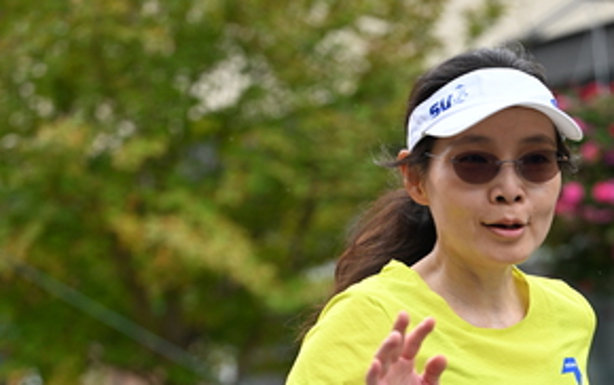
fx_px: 2329
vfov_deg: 9.4
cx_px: 380
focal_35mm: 139
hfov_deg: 15.0
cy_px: 427
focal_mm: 72
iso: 1000
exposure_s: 1/1600
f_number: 2.8
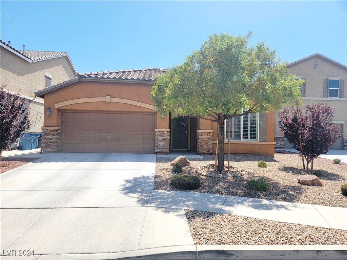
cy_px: 130
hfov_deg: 71.6
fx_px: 241
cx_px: 174
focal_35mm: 24
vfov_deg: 56.8
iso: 16
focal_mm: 6.7
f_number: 1.8
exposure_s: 1/1000
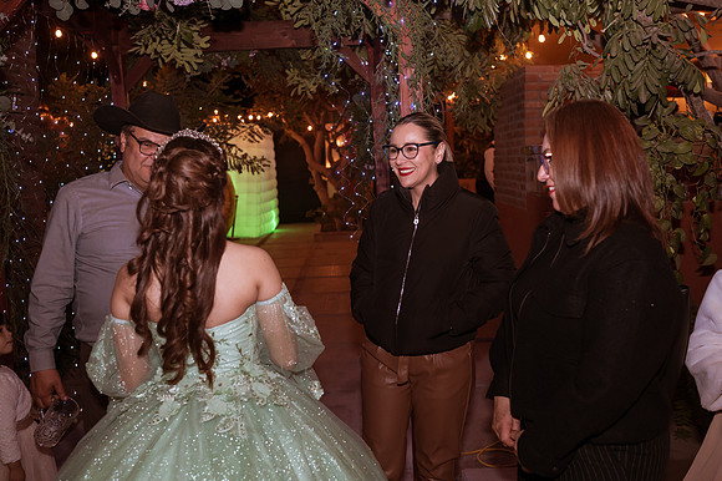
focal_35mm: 35
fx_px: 702
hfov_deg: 54.5
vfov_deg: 37.8
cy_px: 240
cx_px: 361
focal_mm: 35
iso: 1600
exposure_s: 1/100
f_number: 3.5
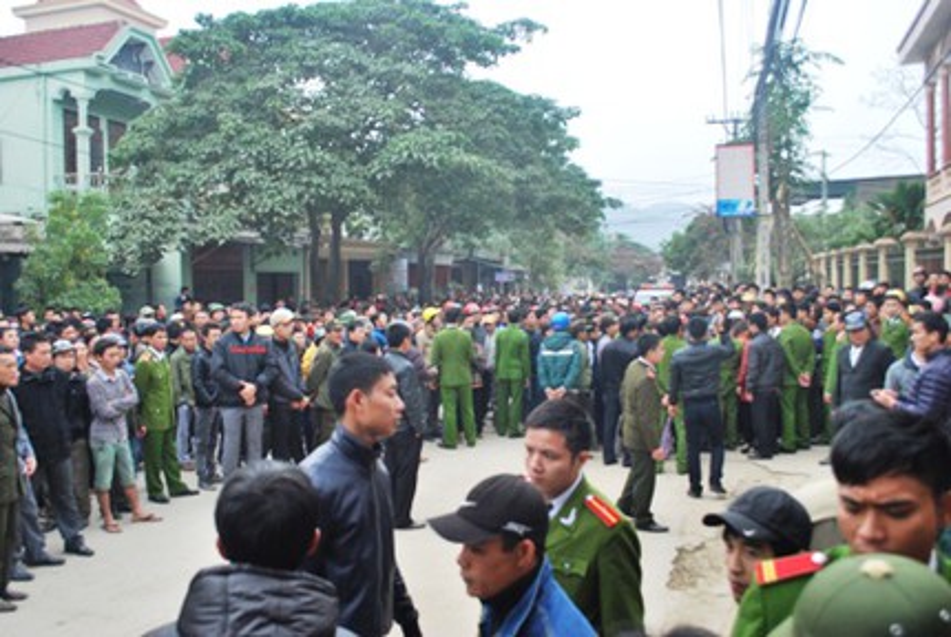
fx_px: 873
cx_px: 476
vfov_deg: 40.1
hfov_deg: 57.2
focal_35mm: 33
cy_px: 318
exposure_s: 1/125
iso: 125
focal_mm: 22
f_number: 5.6
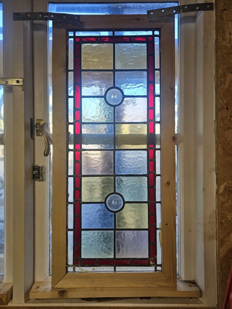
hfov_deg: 58.9
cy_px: 154
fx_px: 206
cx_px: 116
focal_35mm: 23
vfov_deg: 73.9
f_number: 1.7
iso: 32
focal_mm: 6.3
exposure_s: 1/100
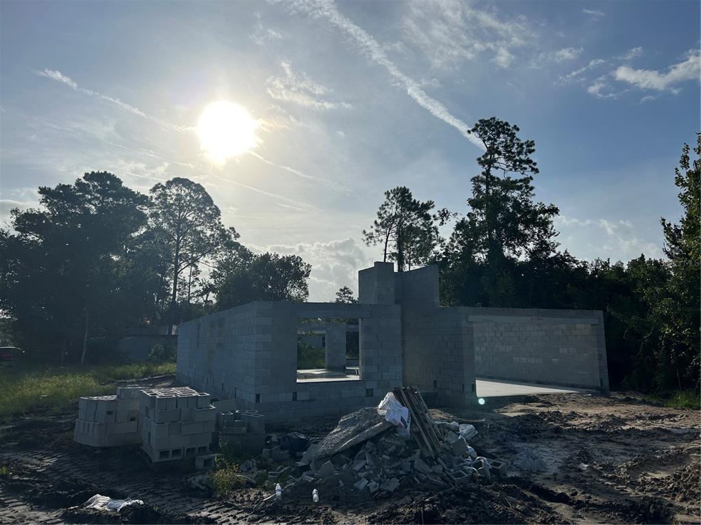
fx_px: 527
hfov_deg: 67.3
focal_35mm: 26
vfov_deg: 53.1
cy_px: 262
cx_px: 350
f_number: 1.5
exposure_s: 1/16393
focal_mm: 5.7
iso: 40
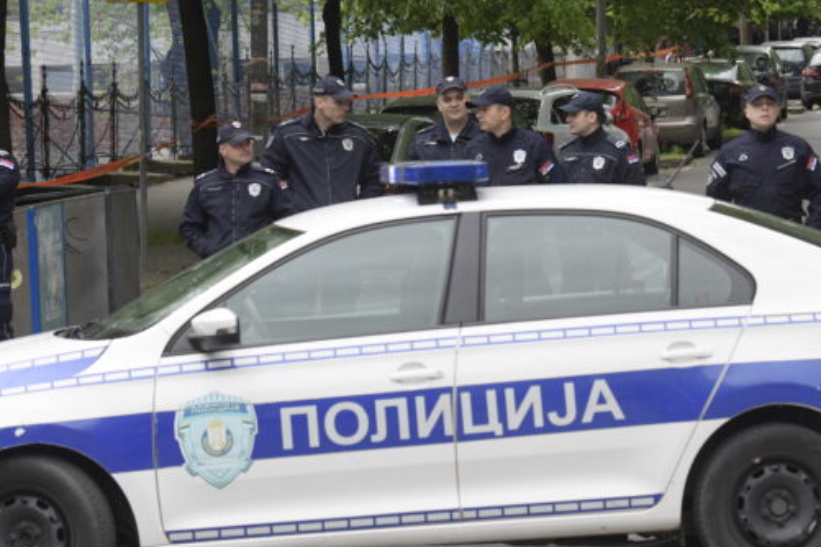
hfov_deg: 14.3
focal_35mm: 143
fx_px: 3261
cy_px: 199
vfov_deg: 9.6
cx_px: 492
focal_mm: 70
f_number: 4.5
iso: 1250
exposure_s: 1/1000
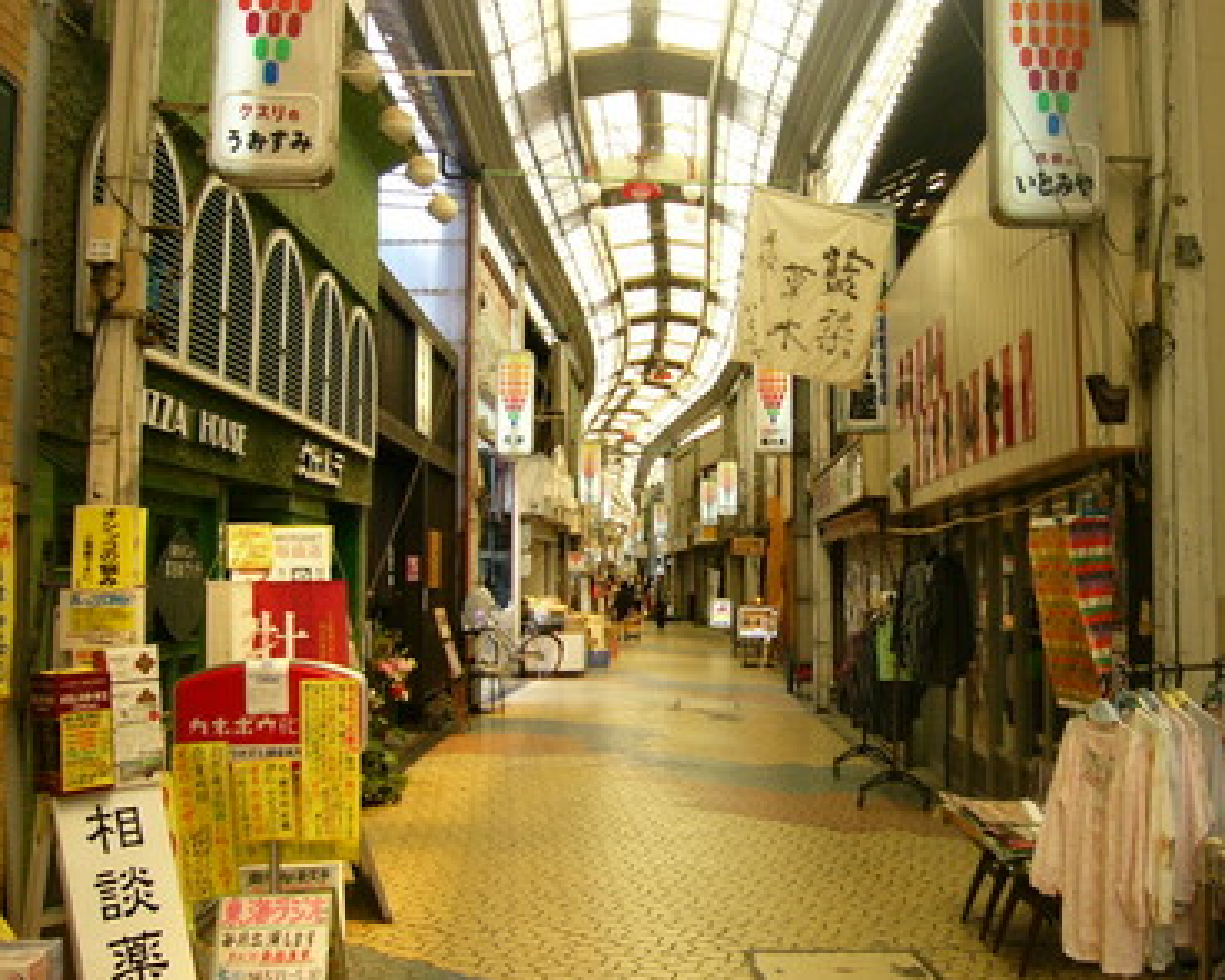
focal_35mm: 37
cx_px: 651
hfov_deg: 49.1
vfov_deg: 40.1
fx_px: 1341
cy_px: 488
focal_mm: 5.8
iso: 100
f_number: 2.8
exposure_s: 1/100
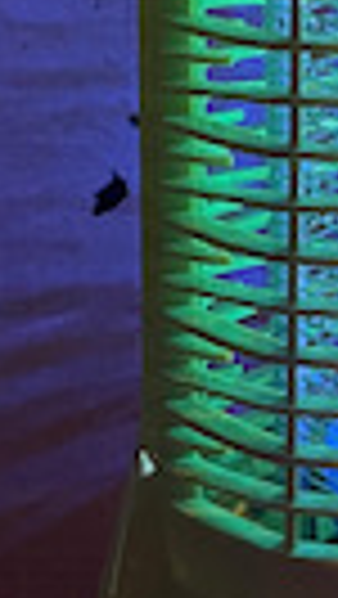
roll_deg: +0.0
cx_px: 406
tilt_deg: -16.2
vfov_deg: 16.7
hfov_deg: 9.4
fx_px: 2036
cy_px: 378
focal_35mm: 128
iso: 800
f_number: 1.6
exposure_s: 1/30
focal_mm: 4.2
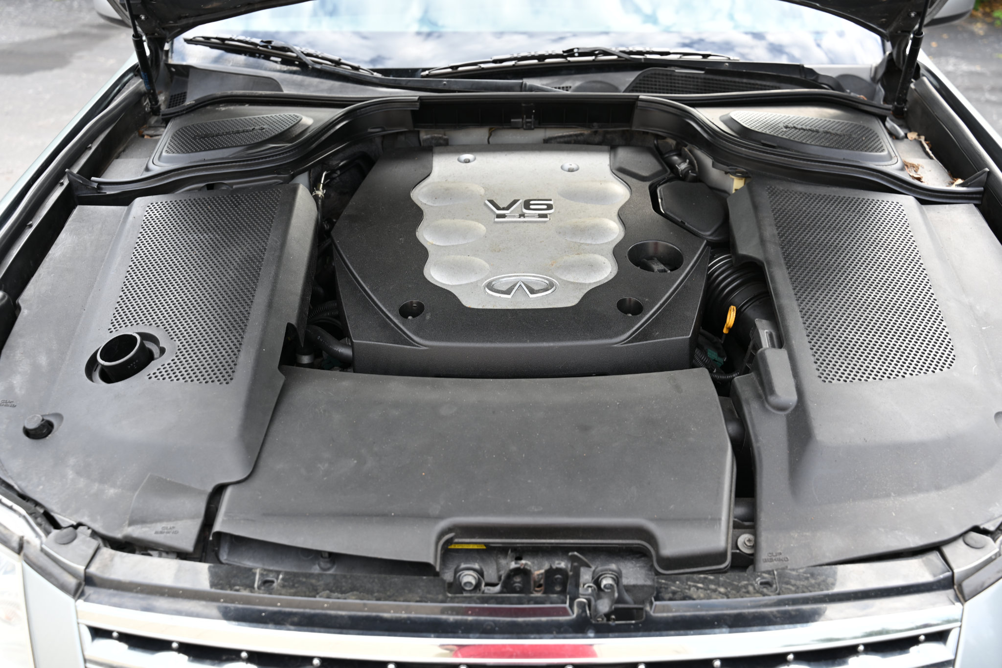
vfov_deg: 37.9
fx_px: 974
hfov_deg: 54.4
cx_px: 501
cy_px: 334
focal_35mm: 35
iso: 100
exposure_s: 1/80
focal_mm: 35
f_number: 4
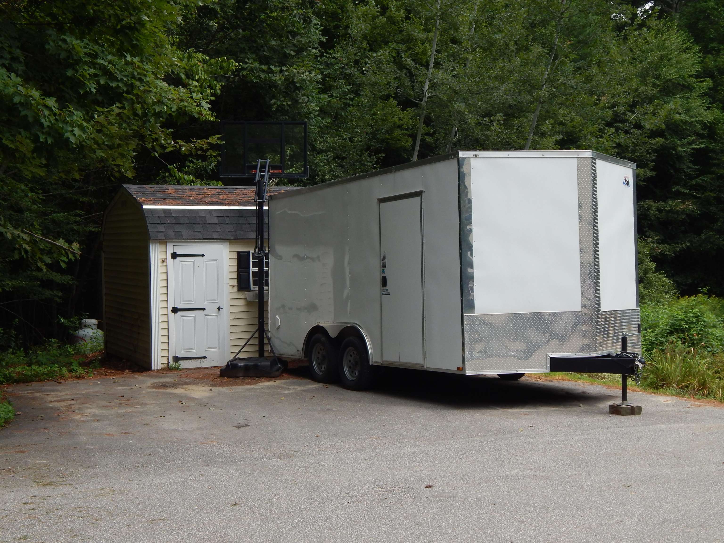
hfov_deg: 38.9
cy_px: 272
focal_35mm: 49
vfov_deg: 29.7
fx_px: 1025
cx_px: 362
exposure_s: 1/500
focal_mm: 8.6
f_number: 3.7
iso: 125
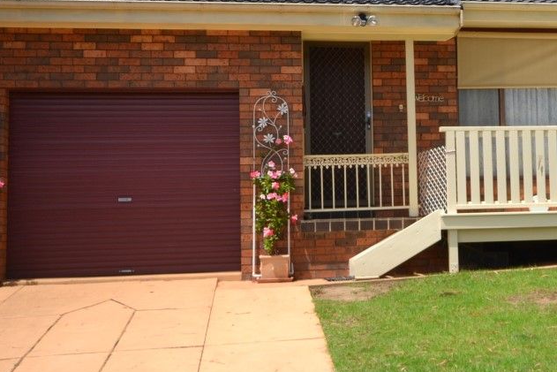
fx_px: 1192
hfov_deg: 24.9
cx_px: 573
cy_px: 118
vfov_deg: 17.7
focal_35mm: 77
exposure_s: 1/200
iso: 100
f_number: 8
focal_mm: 20
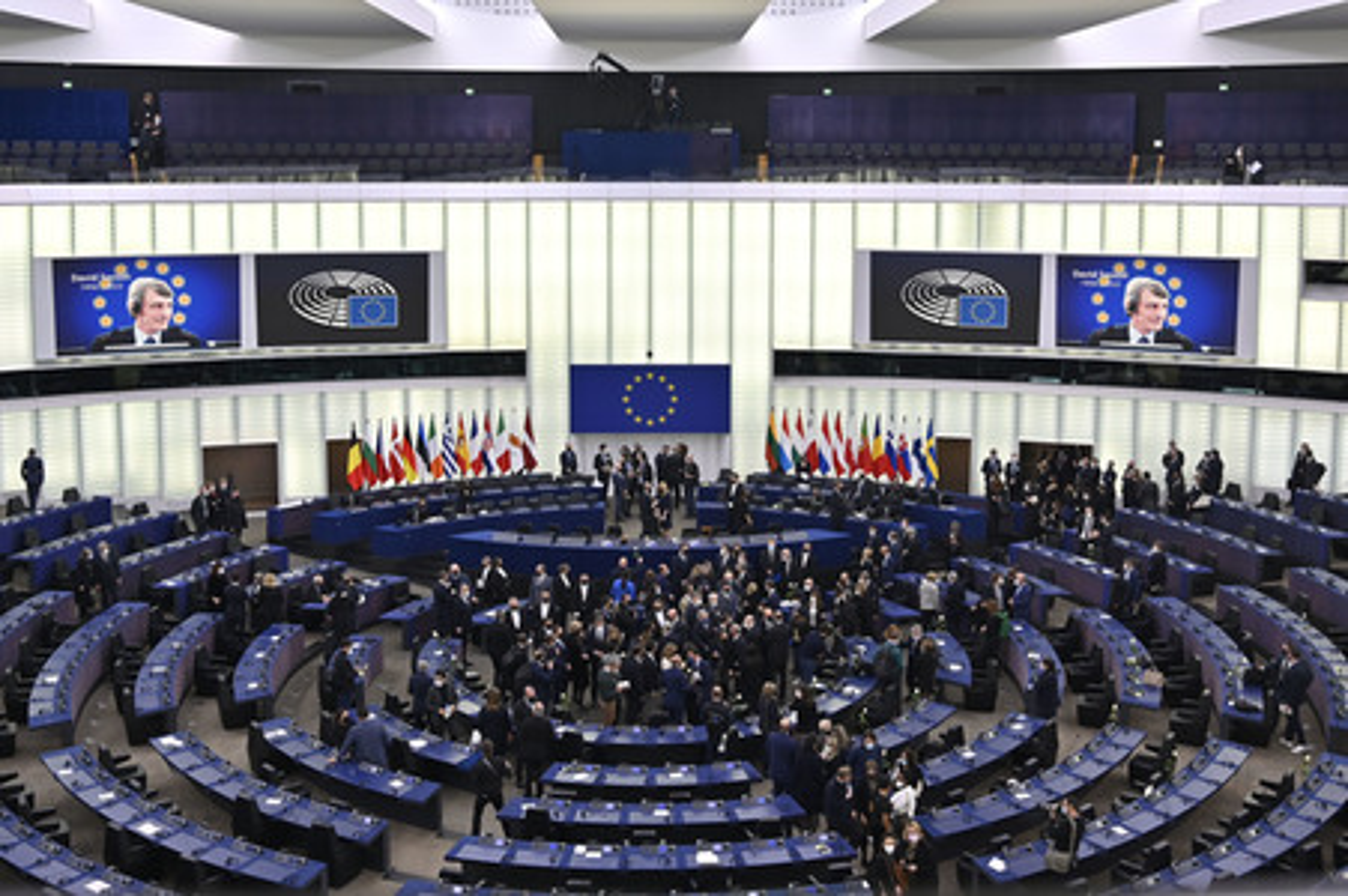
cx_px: 674
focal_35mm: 32
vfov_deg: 41.7
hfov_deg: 59.5
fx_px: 1179
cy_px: 448
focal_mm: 31.5
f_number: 4
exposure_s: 1/320
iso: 1000
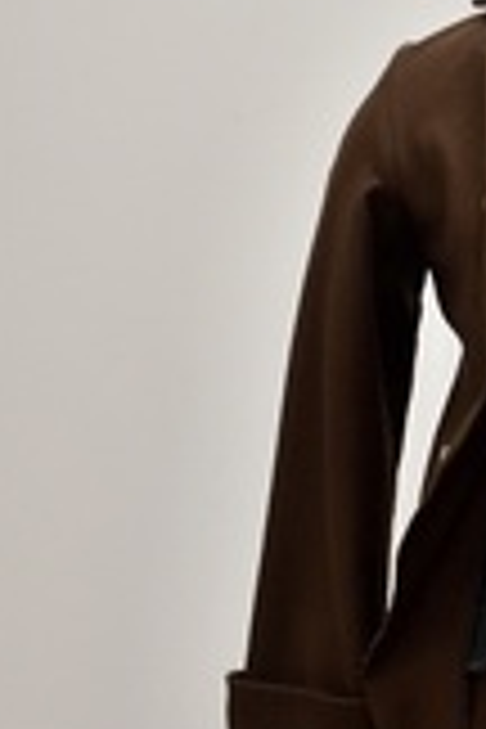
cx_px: 657
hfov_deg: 17.0
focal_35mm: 75
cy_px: 508
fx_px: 1519
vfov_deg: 26.8
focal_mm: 18
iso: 1000
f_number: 6.3
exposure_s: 1/80
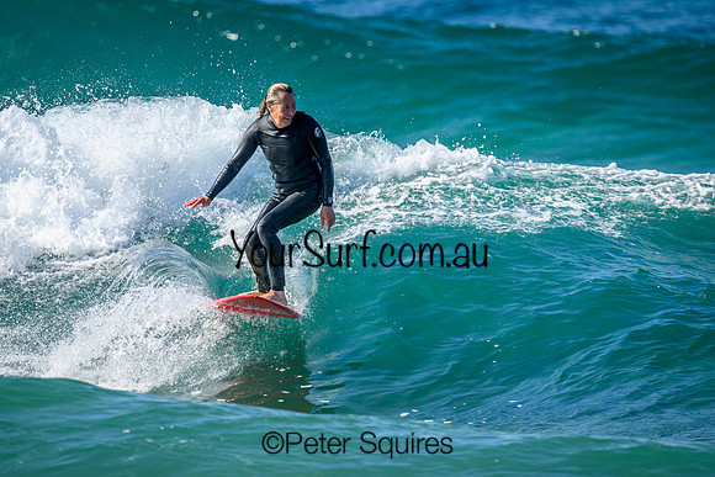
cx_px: 317
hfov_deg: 2.3
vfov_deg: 1.5
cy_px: 231
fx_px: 17690
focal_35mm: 891
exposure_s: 1/2000
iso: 500
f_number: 6.3
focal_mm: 800
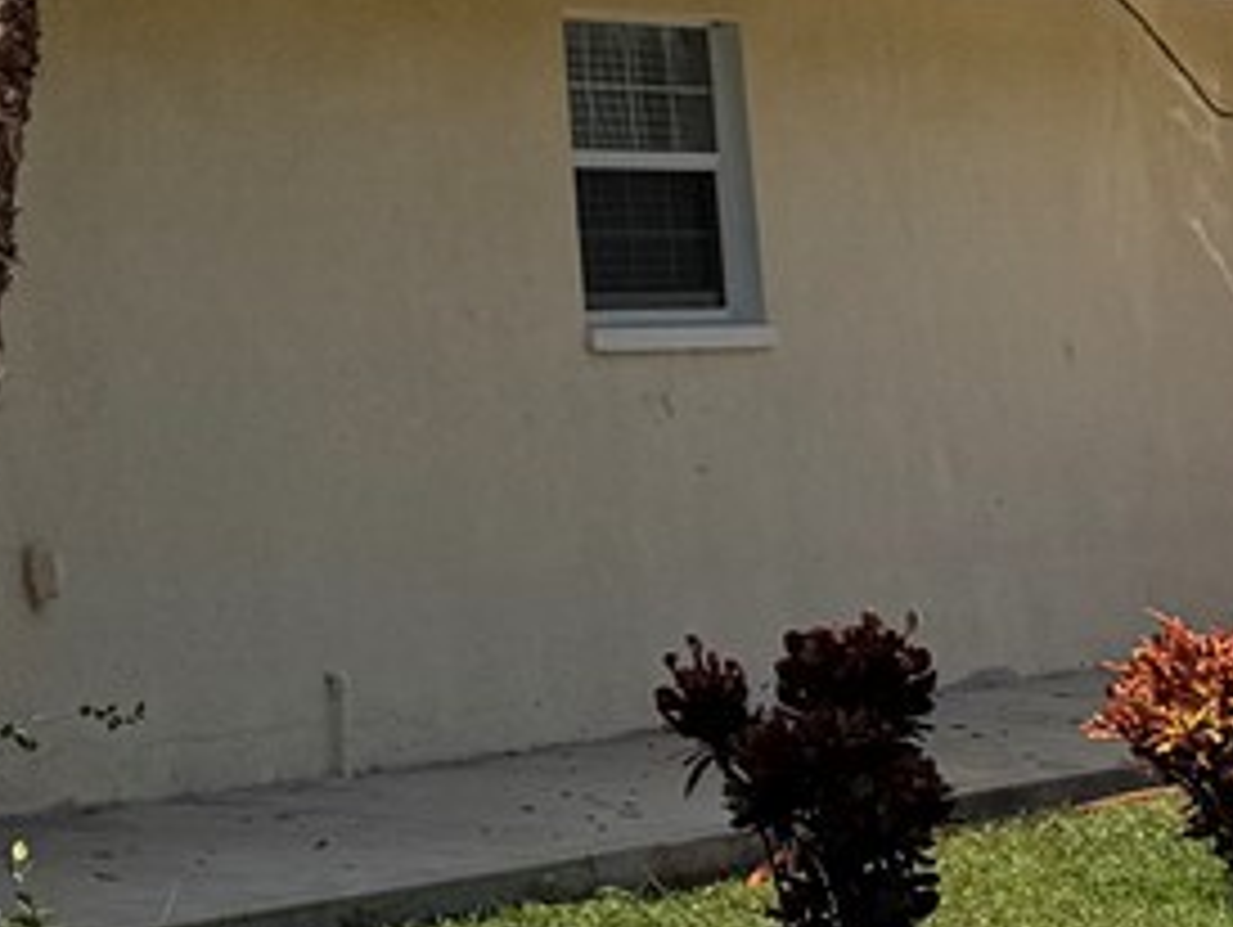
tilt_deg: +9.6
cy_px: -662
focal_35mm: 140
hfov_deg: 11.2
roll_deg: -0.2
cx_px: -1944
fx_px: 4991
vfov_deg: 10.1
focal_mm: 6.76
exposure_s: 1/6410
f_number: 1.78
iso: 80
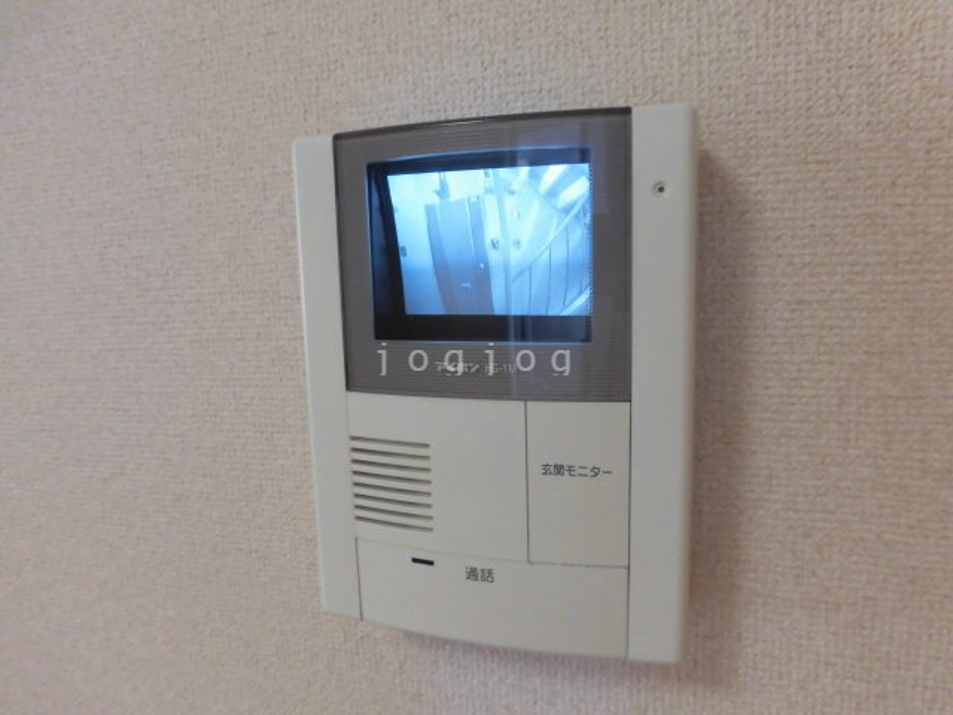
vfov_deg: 56.8
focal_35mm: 24
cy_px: 358
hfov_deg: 71.6
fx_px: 661
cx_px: 476
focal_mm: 4.3
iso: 320
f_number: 3.1
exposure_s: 1/40
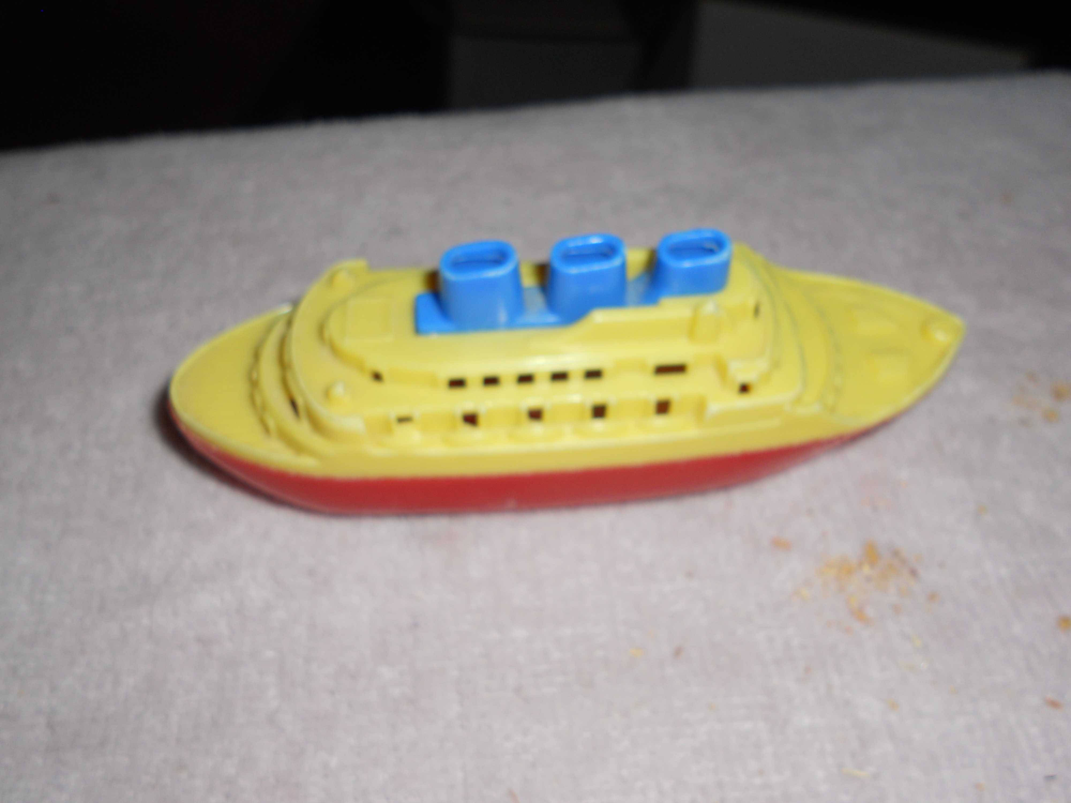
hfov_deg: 56.8
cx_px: 536
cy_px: 402
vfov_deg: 44.2
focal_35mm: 32
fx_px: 990
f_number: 8.8
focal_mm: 5.8
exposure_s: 1/25
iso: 80
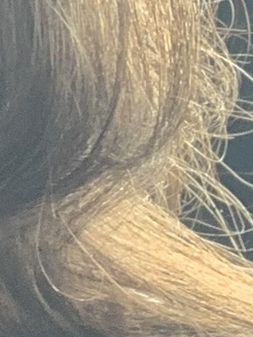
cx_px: -523
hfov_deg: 5.9
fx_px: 2278
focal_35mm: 234
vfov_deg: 8.4
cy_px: 15
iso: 64
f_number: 2.2
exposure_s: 1/74
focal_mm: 2.87
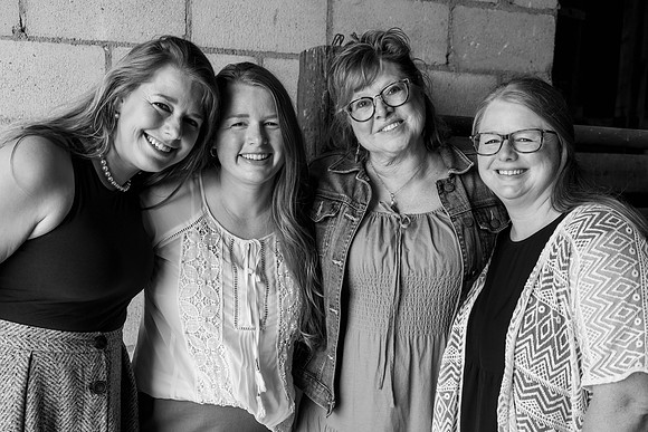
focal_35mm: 35
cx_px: 324
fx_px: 630
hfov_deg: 54.4
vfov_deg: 37.9
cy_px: 216
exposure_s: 1/320
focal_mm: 35
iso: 640
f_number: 4.5
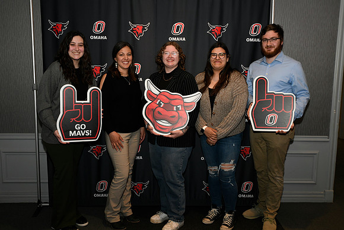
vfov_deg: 36.9
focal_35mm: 36
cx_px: 172
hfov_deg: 53.1
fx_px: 344
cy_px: 115
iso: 1600
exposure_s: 1/60
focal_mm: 36
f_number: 8
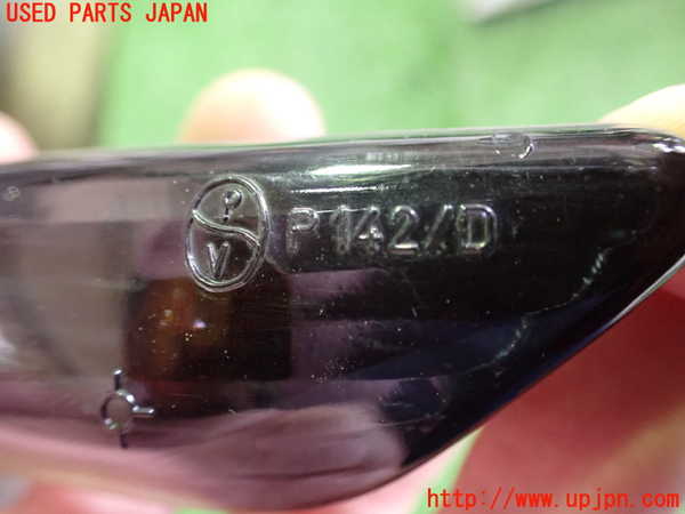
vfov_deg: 46.8
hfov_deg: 60.0
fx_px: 594
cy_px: 257
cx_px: 342
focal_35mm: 30
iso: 1250
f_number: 2.3
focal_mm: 5.4
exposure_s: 1/30
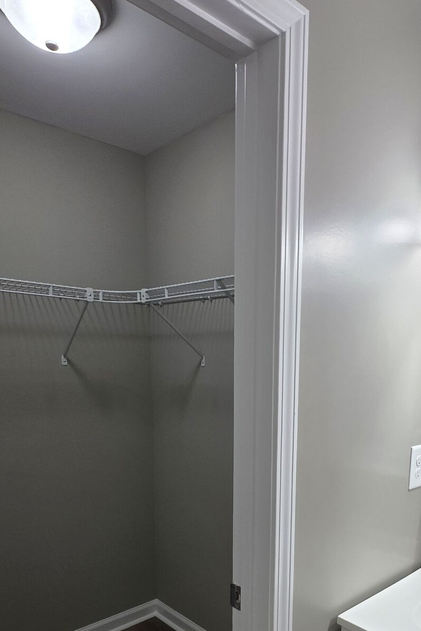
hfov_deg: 49.0
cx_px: 266
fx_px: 456
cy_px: 433
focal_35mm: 26
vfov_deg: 67.0
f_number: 1.9
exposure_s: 1/120
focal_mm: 2.2
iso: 64
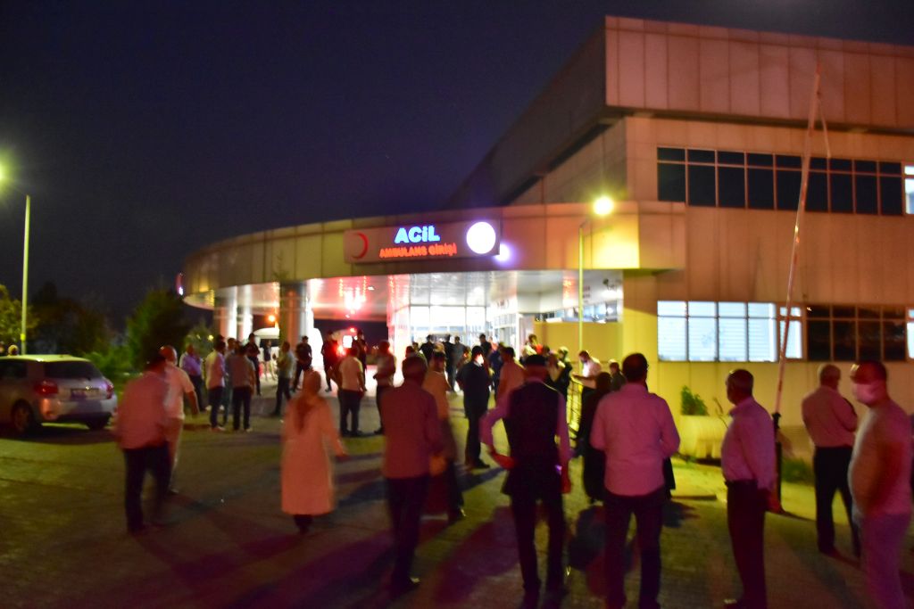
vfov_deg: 43.6
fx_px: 762
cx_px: 457
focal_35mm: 30
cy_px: 304
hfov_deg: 61.9
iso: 2500
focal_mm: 20
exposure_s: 1/6
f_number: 3.5
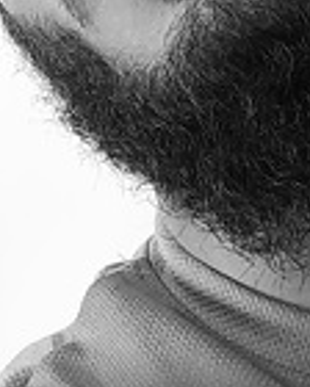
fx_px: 1342
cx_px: 278
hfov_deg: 13.1
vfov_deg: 16.4
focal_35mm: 117
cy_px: 163
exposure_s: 1/25
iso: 400
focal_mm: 5.23
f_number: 1.8
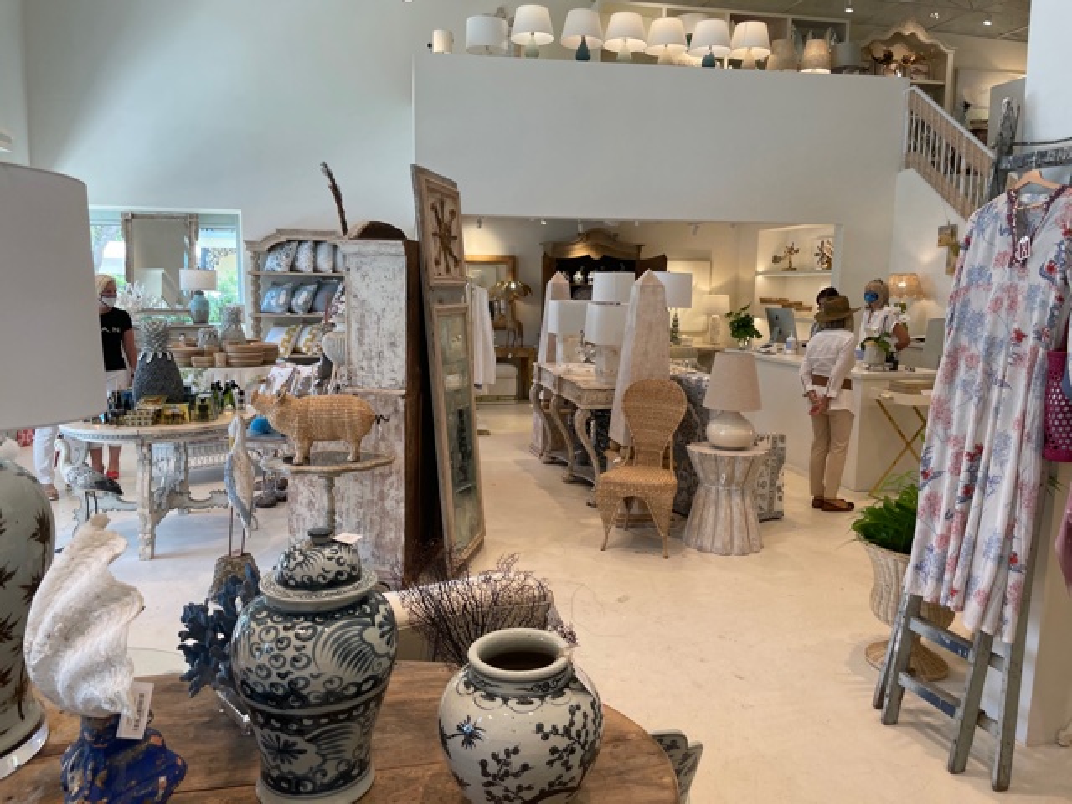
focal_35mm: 26
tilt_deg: -7.6
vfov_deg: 53.1
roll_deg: -1.2
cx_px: 536
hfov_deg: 67.3
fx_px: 805
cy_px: 402
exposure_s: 1/120
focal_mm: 4.2
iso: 40
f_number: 1.6
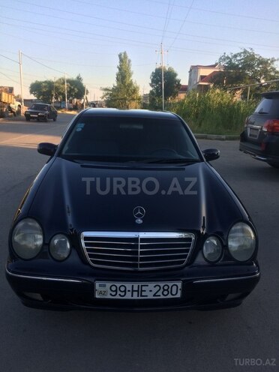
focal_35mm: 29
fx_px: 312
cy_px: 186
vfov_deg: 61.7
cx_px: 140
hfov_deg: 48.2
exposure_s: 1/406
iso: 32
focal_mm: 4.15
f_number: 2.2
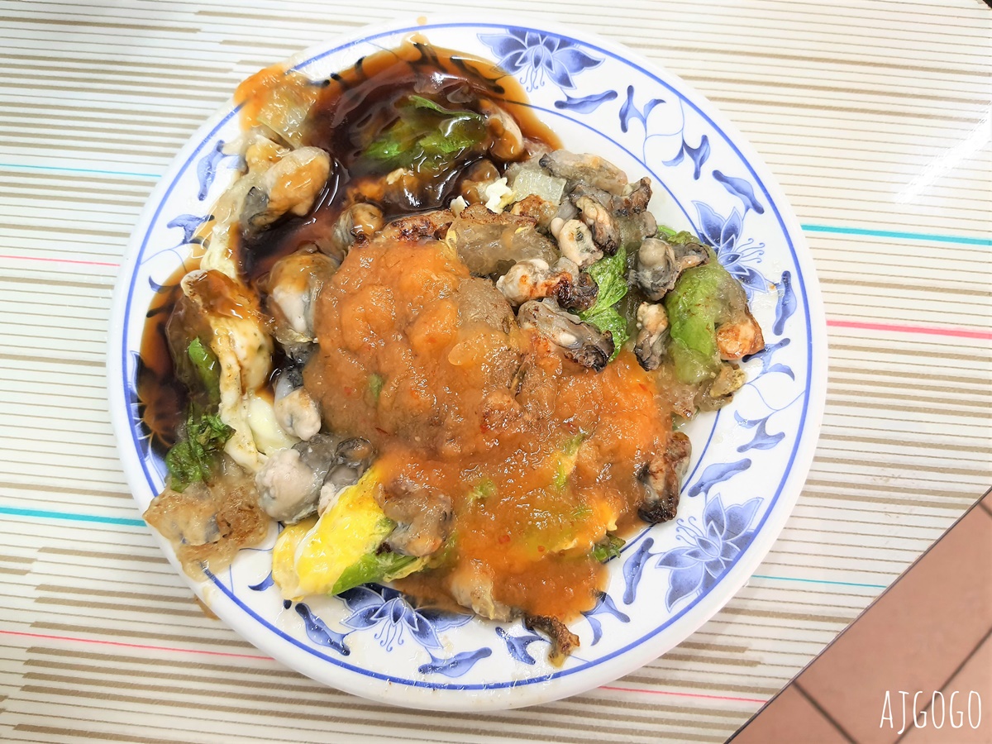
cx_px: 496
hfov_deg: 67.3
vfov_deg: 53.1
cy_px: 372
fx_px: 745
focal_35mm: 26
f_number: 1.7
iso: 200
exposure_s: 1/40
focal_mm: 4.32
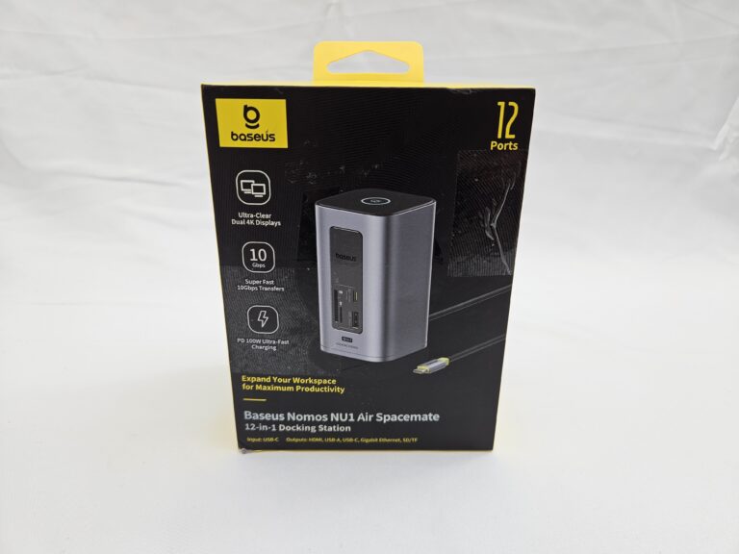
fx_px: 491
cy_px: 277
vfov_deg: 58.9
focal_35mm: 23
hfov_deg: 73.9
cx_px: 370
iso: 32
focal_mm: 5.4
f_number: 1.8
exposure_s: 1/100
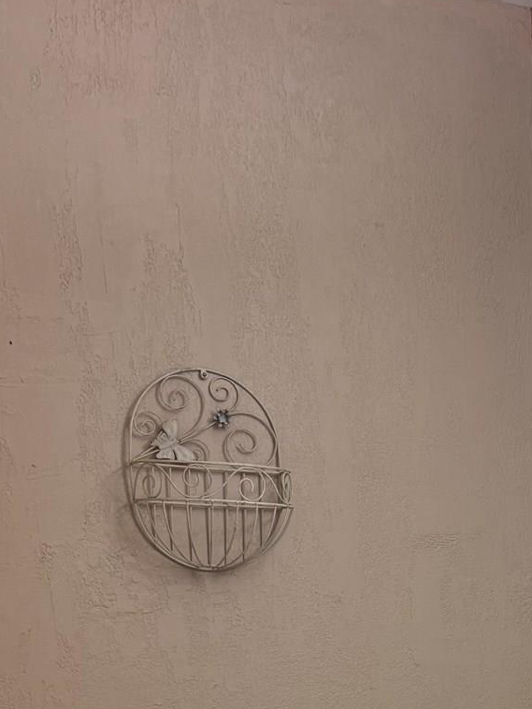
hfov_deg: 17.4
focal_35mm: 79
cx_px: 715
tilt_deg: -10.0
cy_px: 885
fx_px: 1618
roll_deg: -0.2
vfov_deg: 22.5
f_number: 1.6
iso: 80
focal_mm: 5.96
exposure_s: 1/60
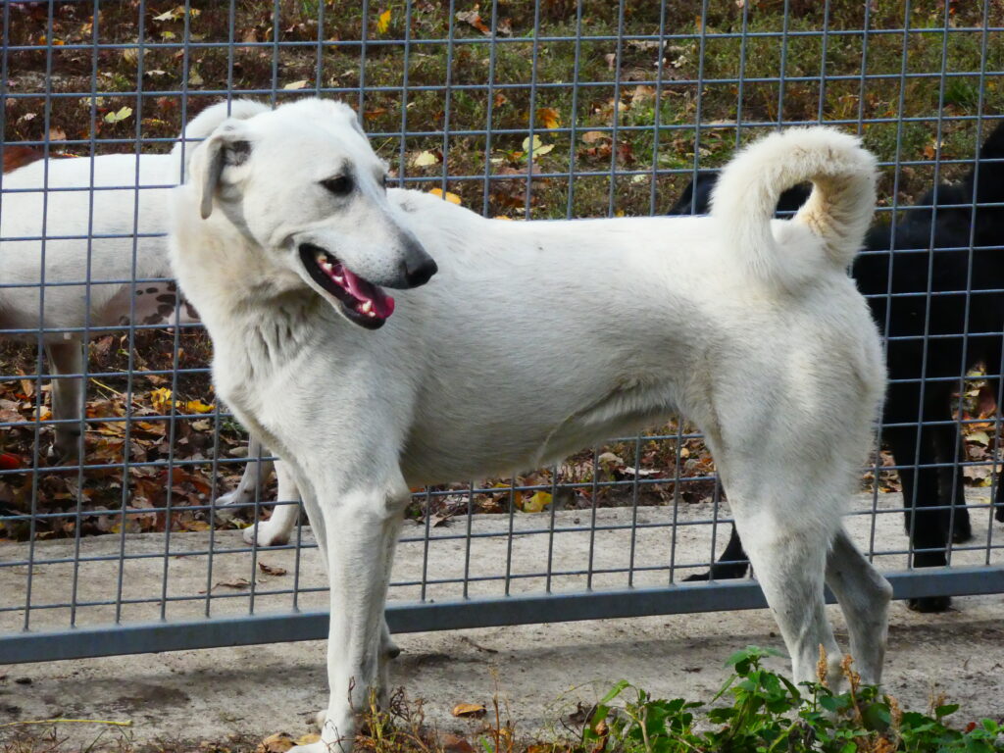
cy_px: 376
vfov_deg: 8.0
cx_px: 502
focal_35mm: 185
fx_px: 5366
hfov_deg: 10.7
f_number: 5.6
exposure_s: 1/1300
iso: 800
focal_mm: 33.2
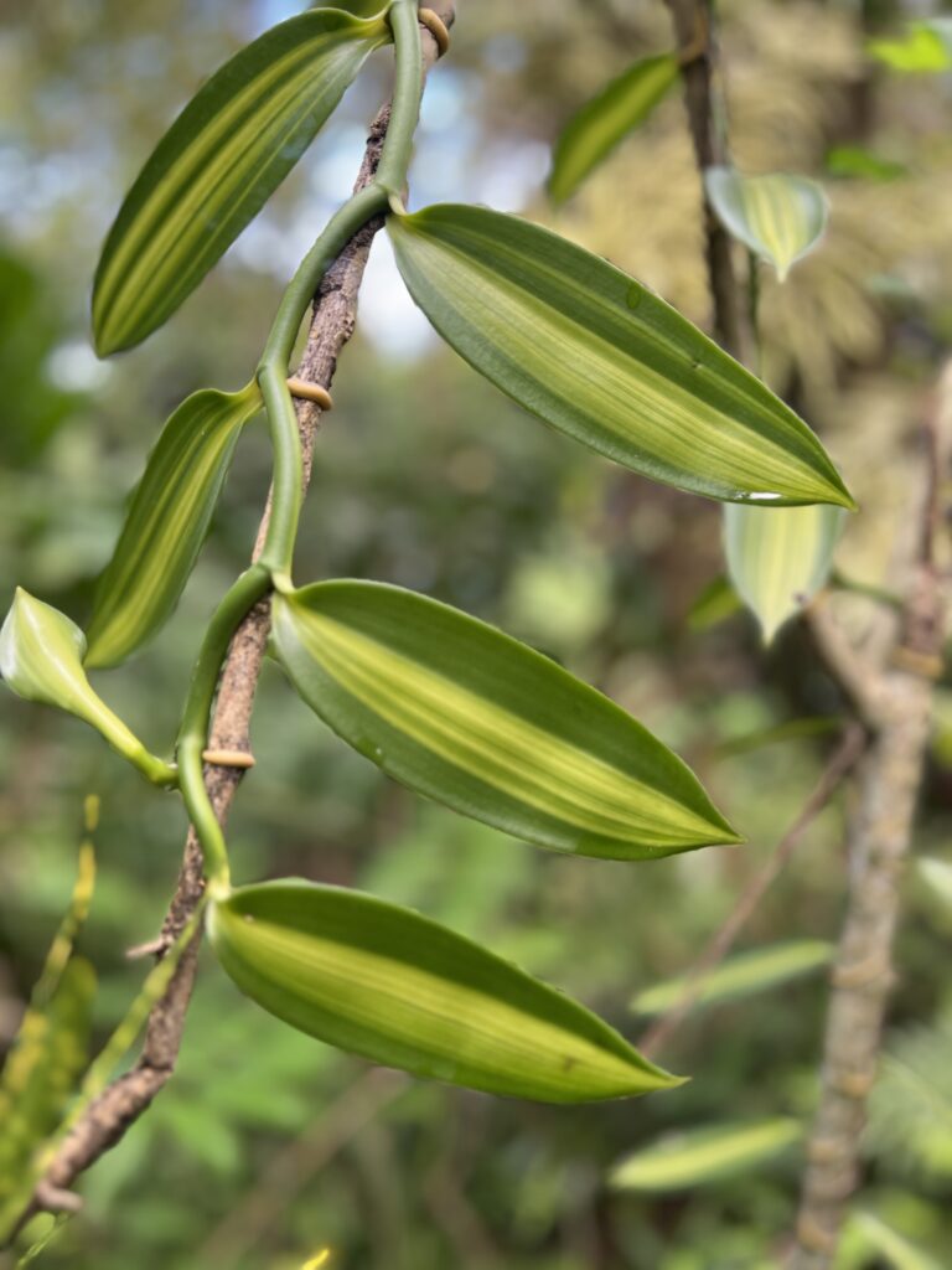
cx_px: 476
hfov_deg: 53.1
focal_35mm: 26
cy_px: 635
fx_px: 953
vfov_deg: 67.3
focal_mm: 5.7
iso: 32
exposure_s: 1/121
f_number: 1.5
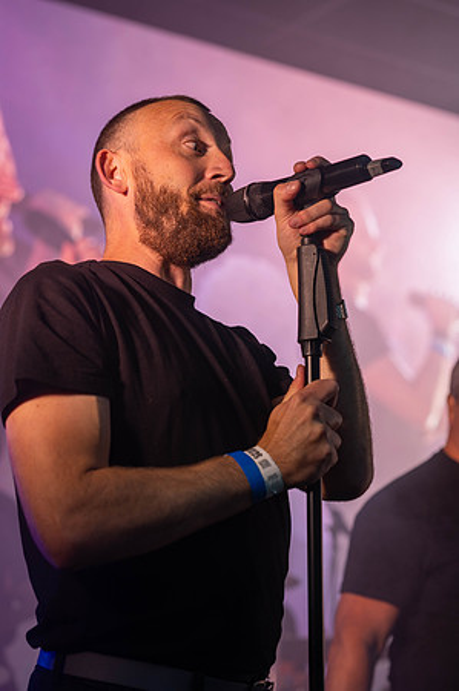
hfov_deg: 16.0
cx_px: 230
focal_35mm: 85
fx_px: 1629
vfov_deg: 23.9
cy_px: 346
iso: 180
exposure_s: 1/200
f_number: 4
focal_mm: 85
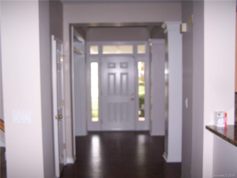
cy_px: 89
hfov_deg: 49.0
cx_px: 118
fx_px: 260
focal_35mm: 38
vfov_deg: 37.7
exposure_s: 1/60
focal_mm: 6.3
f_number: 2.8
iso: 80
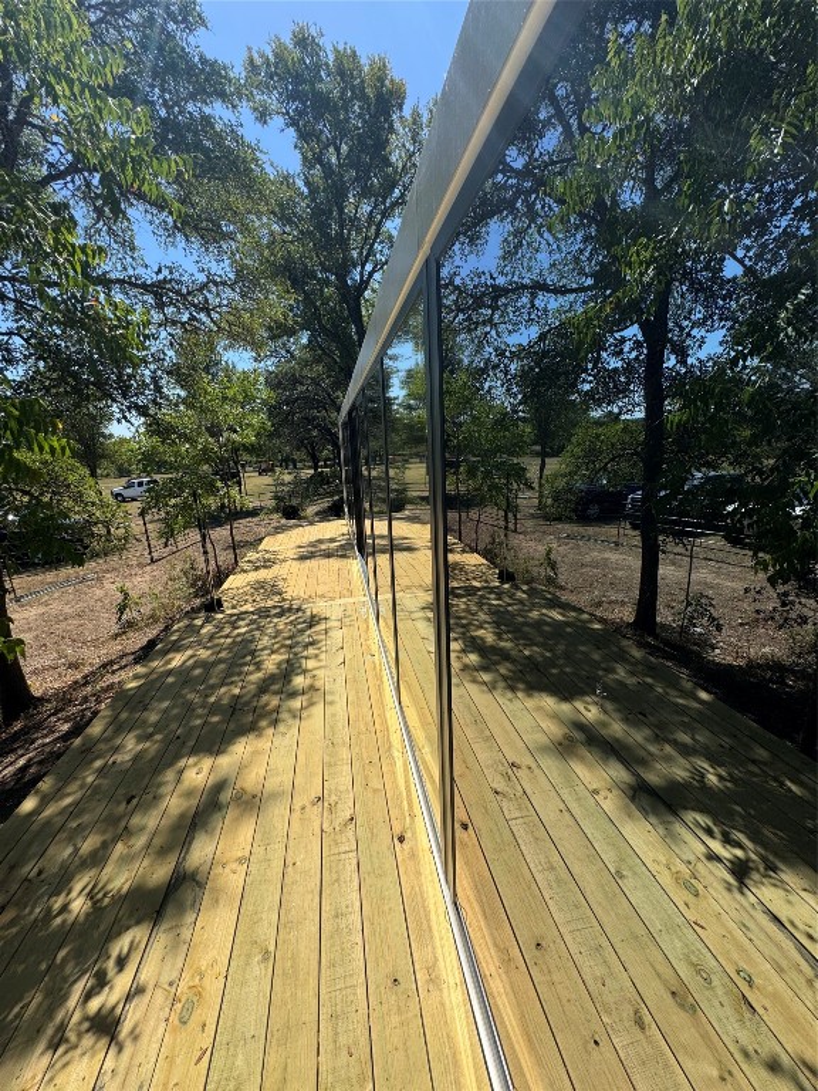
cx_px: 409
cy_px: 546
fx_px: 441
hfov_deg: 85.7
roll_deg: +2.3
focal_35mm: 14
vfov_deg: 102.1
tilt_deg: -13.7
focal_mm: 2.22
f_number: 2.2
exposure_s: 1/2028
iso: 40
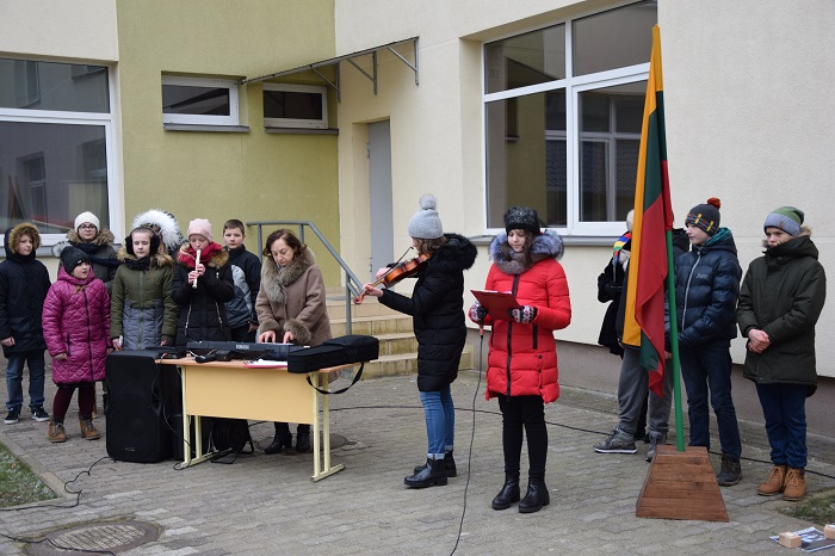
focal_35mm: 45
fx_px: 1043
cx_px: 418
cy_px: 278
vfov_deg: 29.8
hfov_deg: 43.6
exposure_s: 1/80
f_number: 4.5
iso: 400
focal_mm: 30
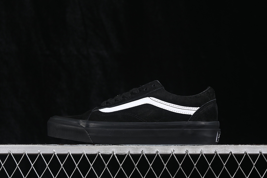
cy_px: 89
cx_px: 134
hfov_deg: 27.0
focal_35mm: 75
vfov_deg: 18.2
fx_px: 556
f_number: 6.3
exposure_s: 1/60
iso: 160
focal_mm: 50
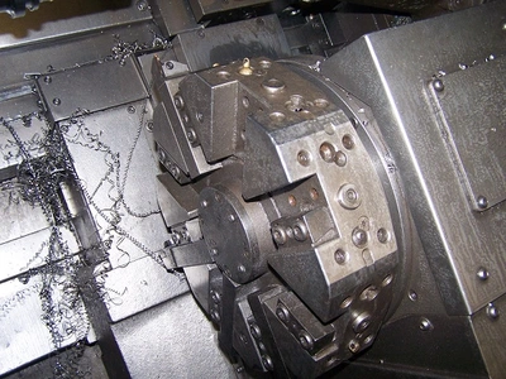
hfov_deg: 49.0
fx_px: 555
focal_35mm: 38
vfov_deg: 37.7
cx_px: 253
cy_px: 190
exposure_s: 1/60
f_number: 2.8
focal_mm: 6.3
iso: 140
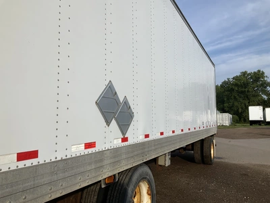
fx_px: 226
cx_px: 135
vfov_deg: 48.2
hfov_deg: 61.7
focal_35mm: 29
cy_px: 102
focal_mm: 3
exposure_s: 1/1730
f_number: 1.8
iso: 25
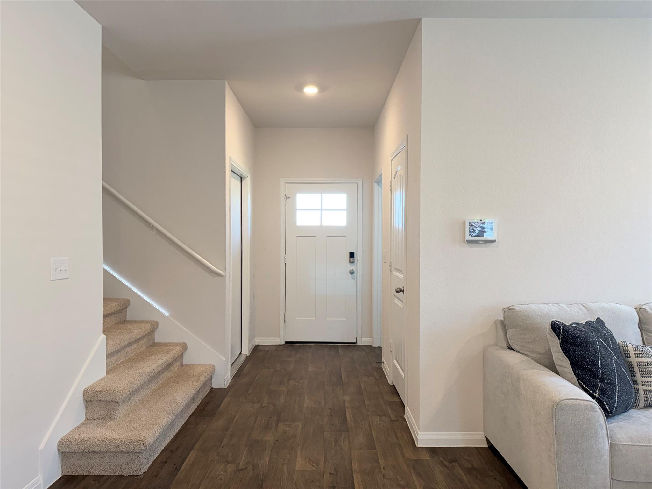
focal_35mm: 24
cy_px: 244
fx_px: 452
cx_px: 326
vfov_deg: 56.8
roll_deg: +0.0
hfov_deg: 71.6
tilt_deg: -0.8
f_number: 1.78
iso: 200
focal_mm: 6.76
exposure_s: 1/120
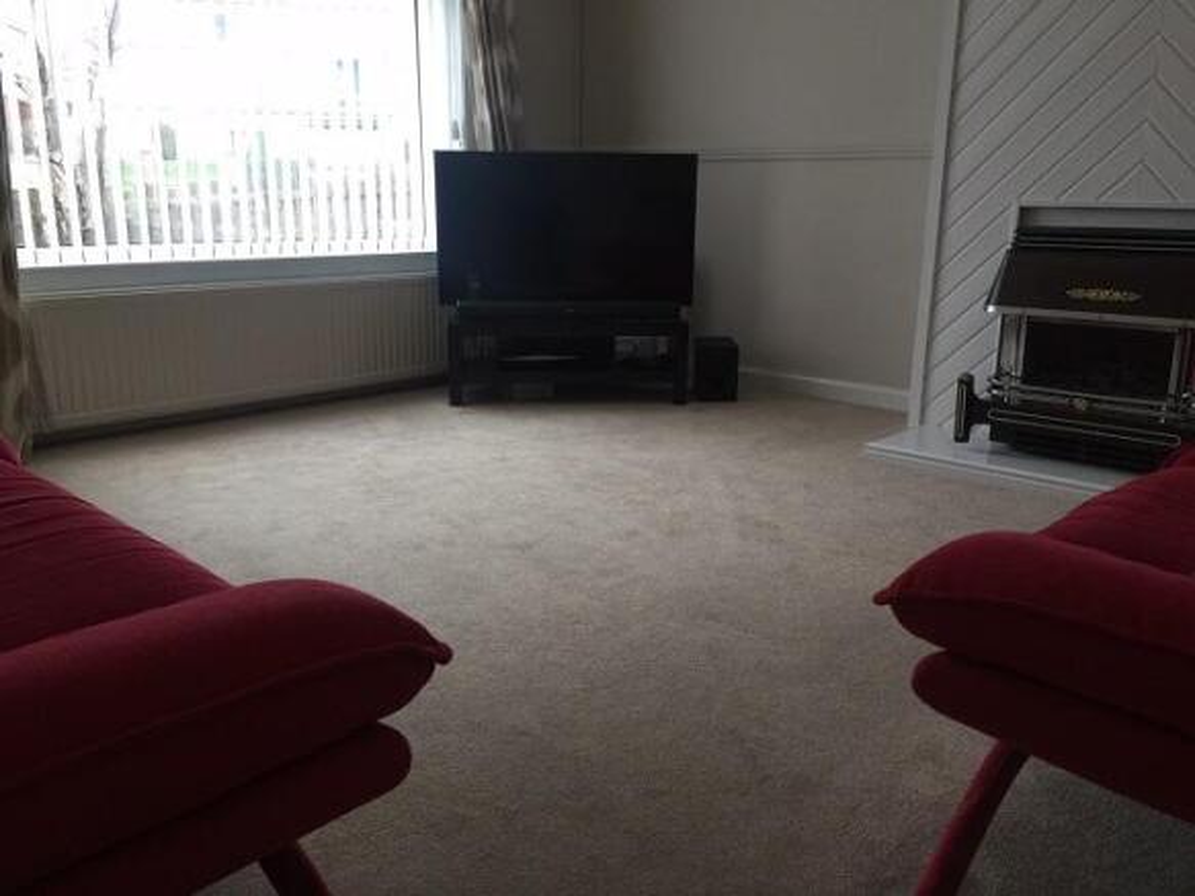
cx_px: 598
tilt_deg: -13.8
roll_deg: -1.1
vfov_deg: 48.2
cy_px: 448
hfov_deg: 61.7
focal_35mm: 29
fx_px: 1001
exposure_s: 1/30
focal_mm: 4.15
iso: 32
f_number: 2.2
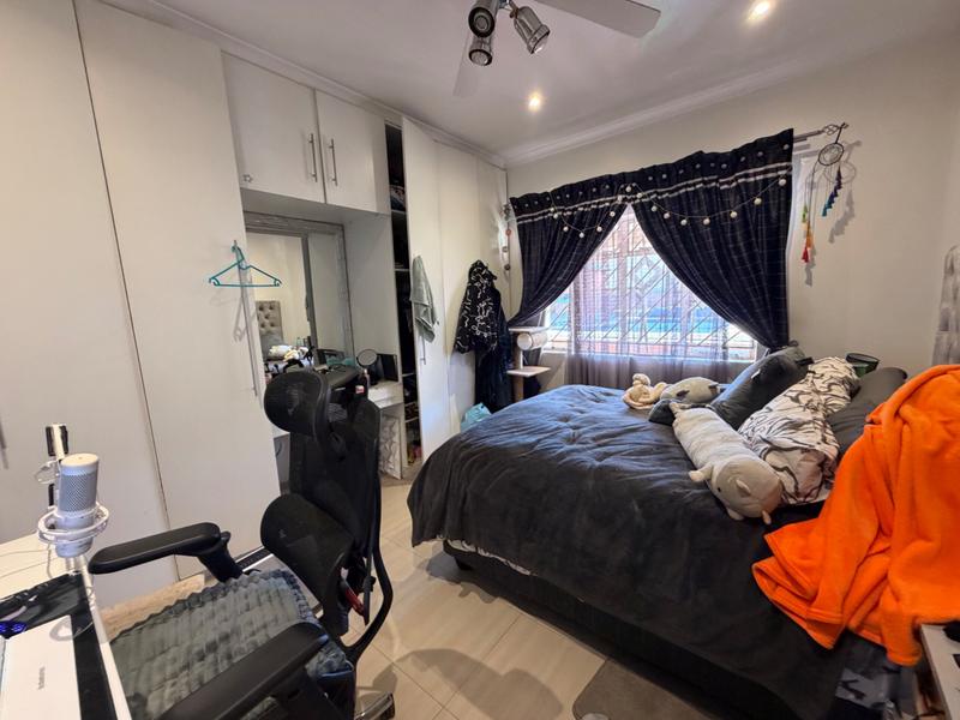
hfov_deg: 102.1
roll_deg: +3.4
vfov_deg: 85.7
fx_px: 388
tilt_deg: -7.4
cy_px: 360
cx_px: 480
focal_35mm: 14
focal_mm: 2.22
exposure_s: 1/50
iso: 320
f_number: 2.2
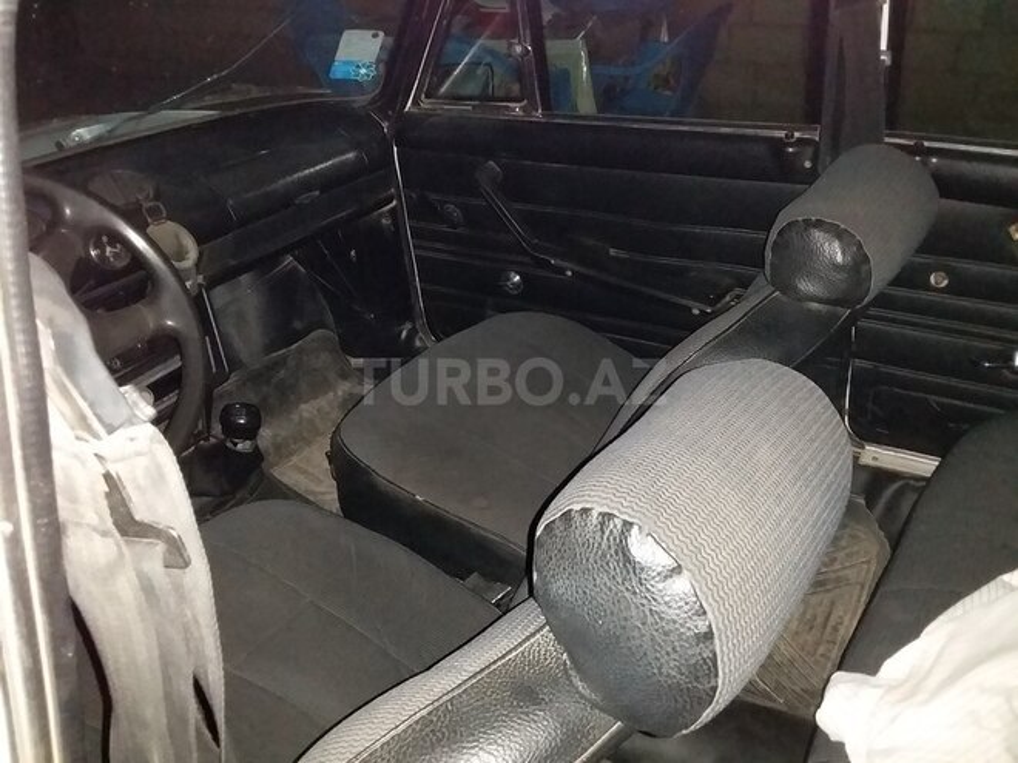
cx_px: 509
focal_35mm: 31
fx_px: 912
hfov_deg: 58.4
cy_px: 382
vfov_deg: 45.4
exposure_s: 1/17
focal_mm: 3.3
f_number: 2.2
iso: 400
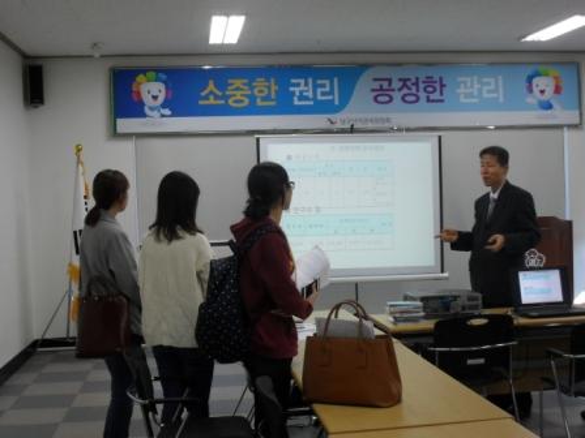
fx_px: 828
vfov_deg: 29.7
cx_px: 292
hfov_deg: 38.9
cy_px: 219
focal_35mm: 49
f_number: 3.9
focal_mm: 8.7
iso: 200
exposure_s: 1/30
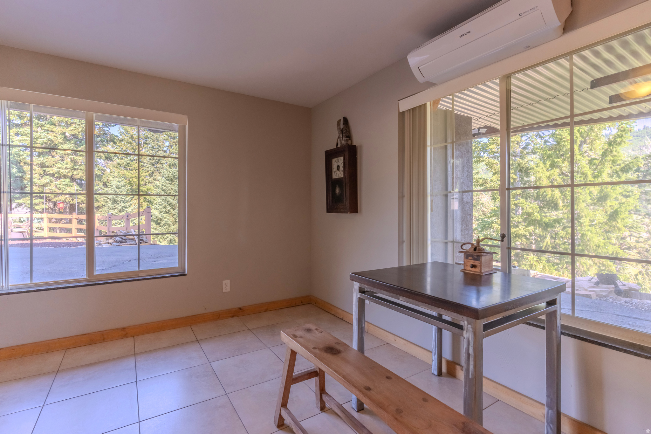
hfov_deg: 93.3
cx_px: 326
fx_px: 307
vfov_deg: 70.4
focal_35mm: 17
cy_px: 217
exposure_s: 1/640
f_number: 8
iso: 1000
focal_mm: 17
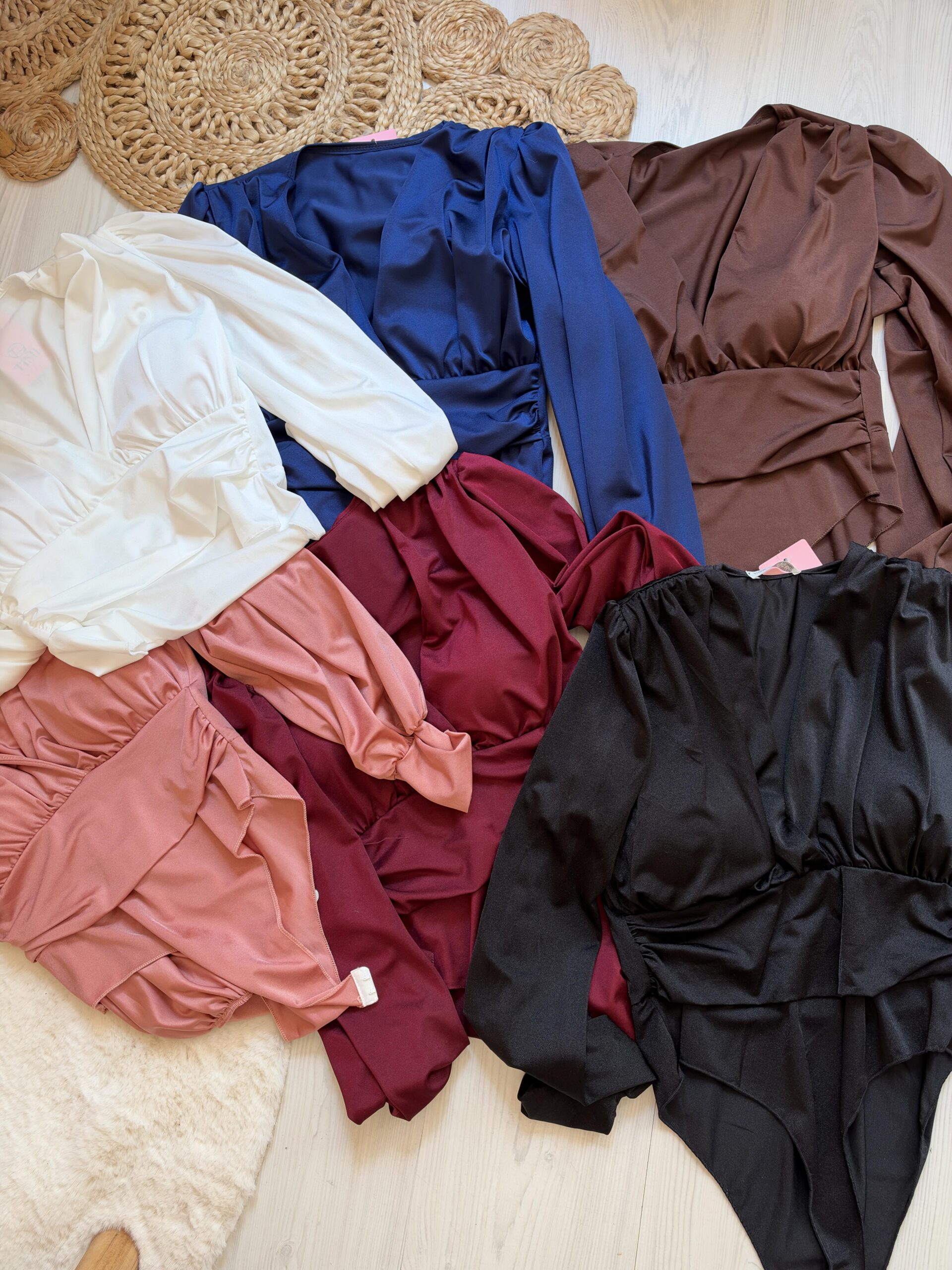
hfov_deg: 56.8
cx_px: 476
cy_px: 635
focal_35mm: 24
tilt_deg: -78.8
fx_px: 880
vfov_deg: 71.6
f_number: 1.8
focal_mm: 6.93
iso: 320
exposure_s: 1/121
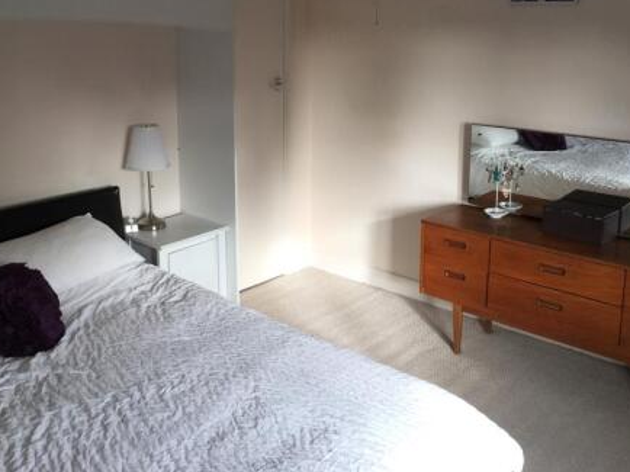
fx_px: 709
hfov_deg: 47.8
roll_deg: -0.4
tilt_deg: -12.1
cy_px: 163
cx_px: 284
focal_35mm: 39
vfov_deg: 36.5
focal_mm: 4.15
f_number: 2.2
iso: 32
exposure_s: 1/50
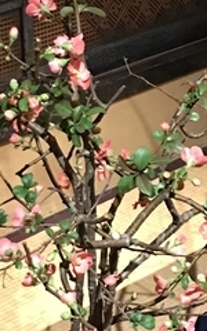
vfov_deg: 15.9
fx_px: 1182
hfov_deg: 10.0
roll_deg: +1.0
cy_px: 112
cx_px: 168
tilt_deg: -19.5
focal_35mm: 131
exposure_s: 1/4
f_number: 2.2
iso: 64
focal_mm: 4.15
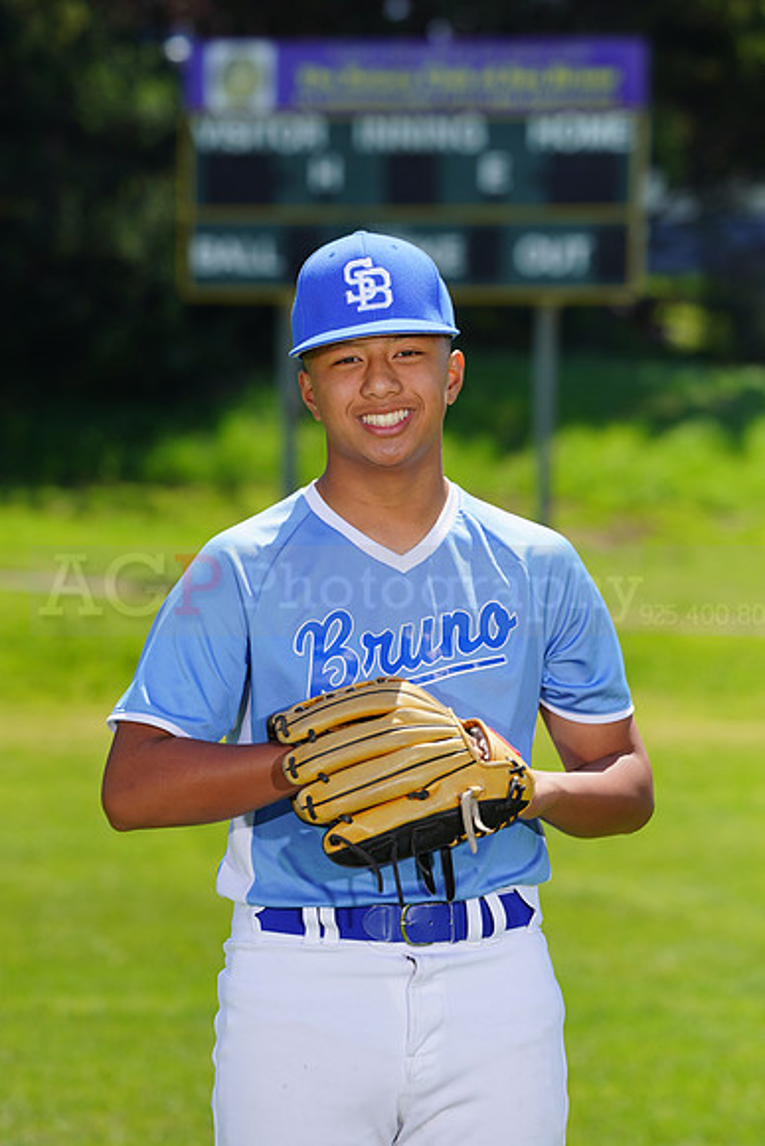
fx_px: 7486
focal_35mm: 235
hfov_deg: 5.9
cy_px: 573
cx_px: 382
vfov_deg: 8.8
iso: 100
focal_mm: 235
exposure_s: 1/250
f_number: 8
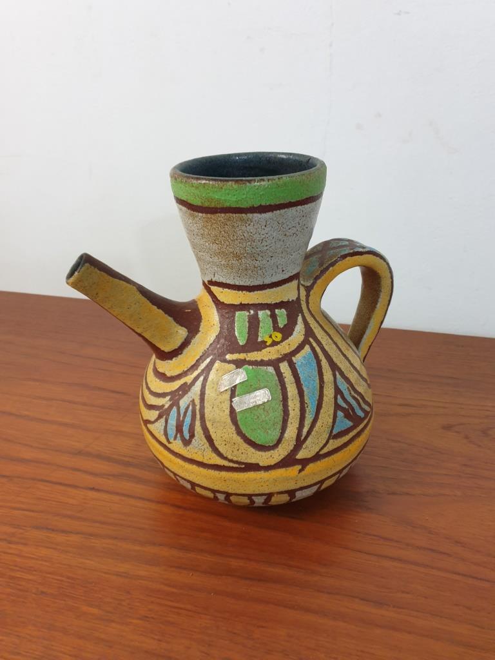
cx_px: 248
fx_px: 496
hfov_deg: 53.1
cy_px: 330
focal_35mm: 26
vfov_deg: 67.3
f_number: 1.5
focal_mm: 4.3
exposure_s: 1/50
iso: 250
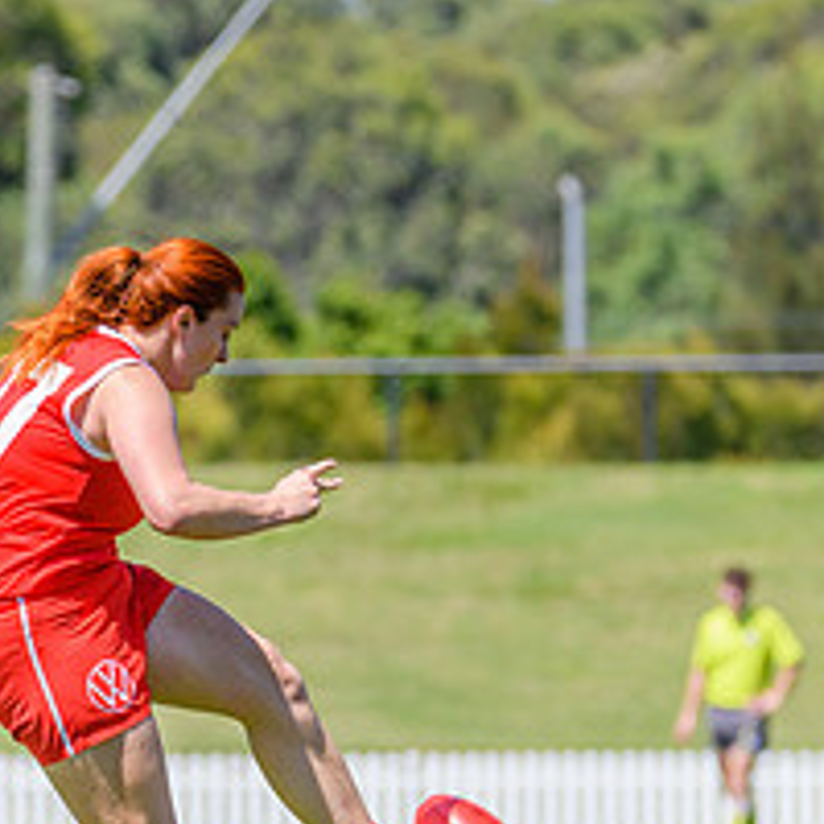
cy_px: 639
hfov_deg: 2.3
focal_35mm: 767
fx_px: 20656
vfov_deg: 2.3
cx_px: 235
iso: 800
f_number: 8
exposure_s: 1/2000
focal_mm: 280
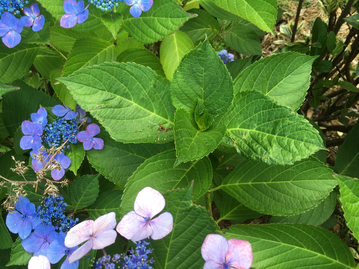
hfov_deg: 61.7
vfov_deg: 48.2
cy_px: 134
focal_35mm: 29
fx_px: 301
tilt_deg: -66.1
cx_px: 180
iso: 25
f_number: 2.2
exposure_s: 1/120
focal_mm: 4.15
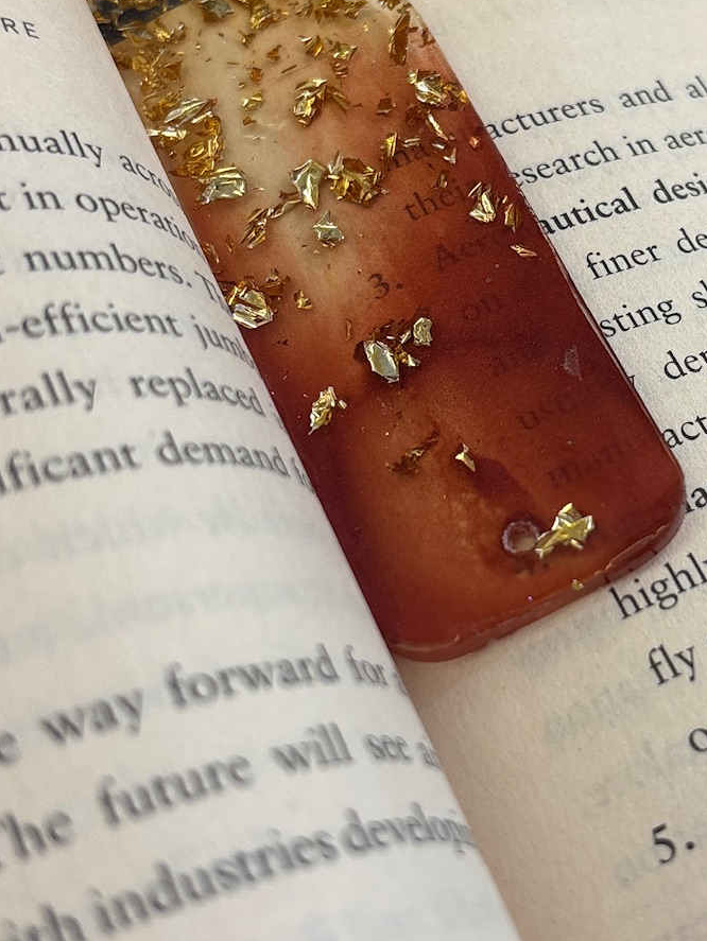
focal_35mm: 60
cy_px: 391
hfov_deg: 24.2
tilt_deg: -48.5
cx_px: 516
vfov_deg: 32.1
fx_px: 1633
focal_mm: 5.96
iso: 80
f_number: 1.6
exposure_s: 1/50
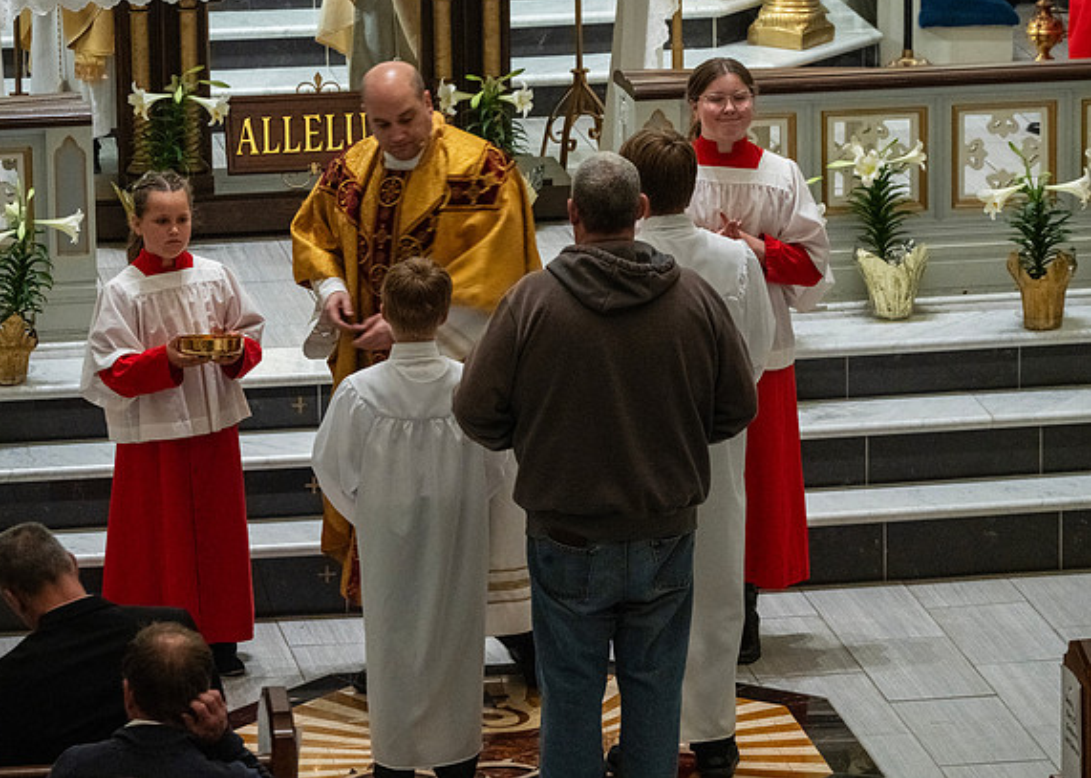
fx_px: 6595
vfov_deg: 6.7
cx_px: 580
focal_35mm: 213
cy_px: 384
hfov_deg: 9.5
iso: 5000
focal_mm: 200
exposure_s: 1/60
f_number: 9
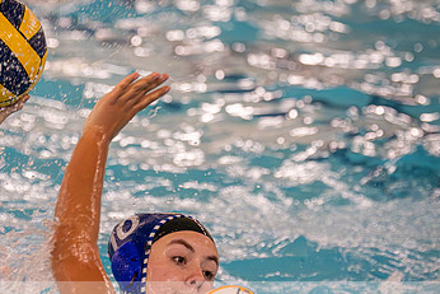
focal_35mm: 329
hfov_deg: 6.3
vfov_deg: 4.2
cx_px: 163
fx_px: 4023
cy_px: 161
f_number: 4
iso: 9000
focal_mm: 160
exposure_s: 1/1000
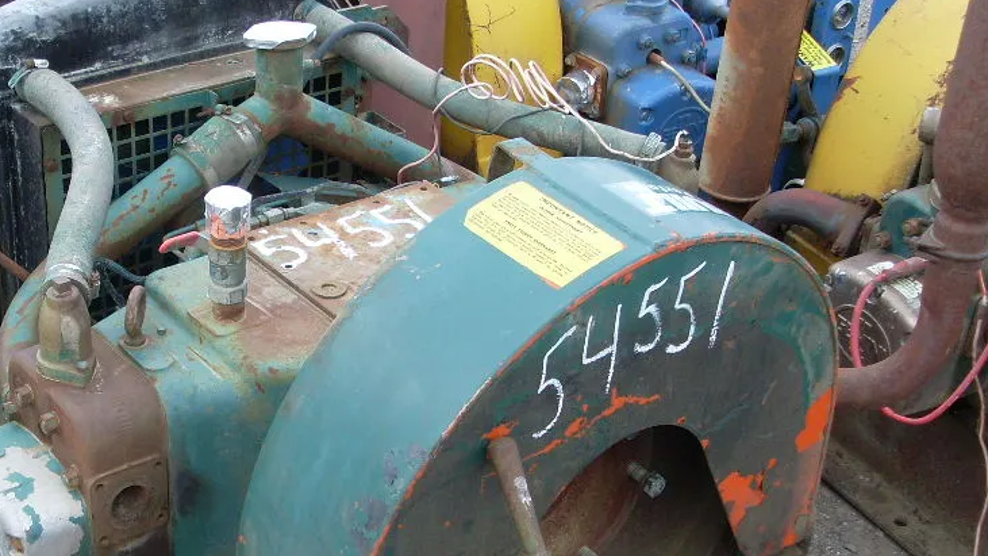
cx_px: 395
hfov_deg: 35.9
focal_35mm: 58
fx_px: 1519
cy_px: 448
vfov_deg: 20.5
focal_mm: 6.3
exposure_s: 1/250
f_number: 3
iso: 80
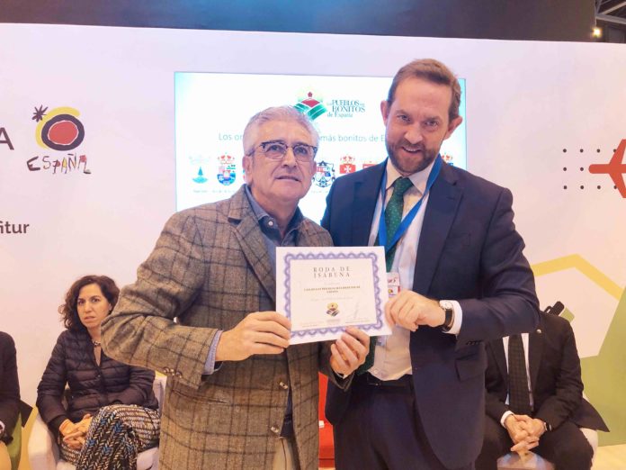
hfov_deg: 63.4
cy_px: 235
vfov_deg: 49.7
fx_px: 506
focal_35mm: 28
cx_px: 313
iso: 40
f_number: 1.8
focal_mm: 3.99
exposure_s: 1/33
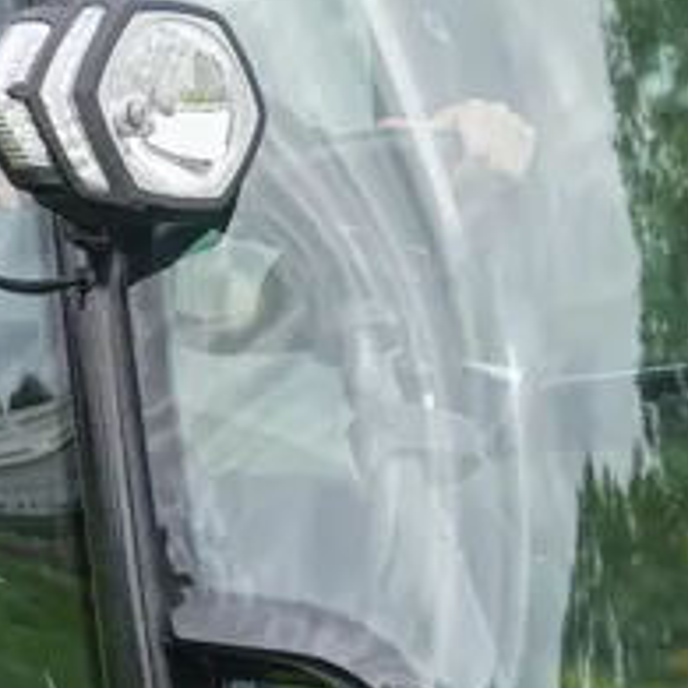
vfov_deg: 4.7
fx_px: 8297
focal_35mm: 369
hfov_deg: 4.7
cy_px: 406
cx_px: 568
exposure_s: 1/200
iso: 100
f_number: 3.2
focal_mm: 74
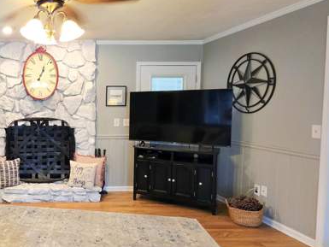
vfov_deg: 51.4
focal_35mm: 27
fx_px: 257
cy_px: 124
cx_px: 40
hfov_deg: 57.3
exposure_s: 1/60.2
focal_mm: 2.2
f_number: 1.9
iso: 200
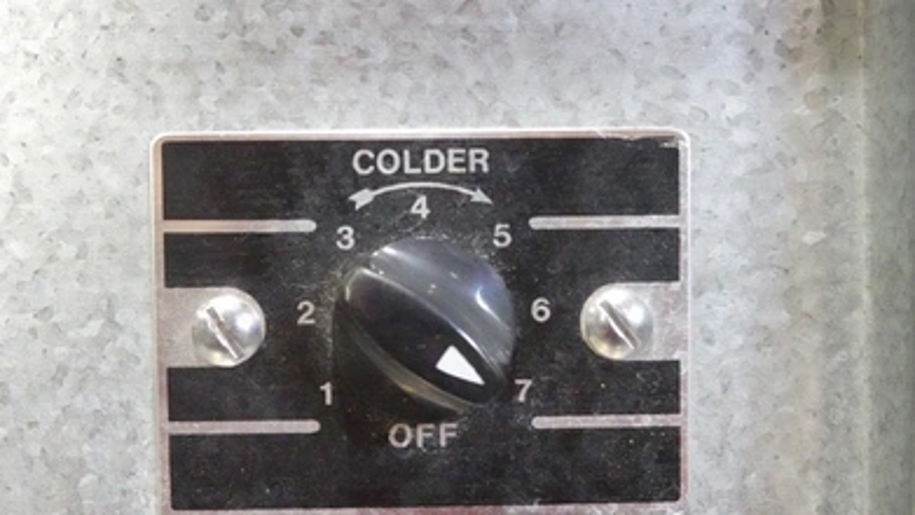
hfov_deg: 44.6
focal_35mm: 46
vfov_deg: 26.0
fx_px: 1116
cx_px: 463
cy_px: 293
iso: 6400
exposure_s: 1/40
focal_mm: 15.9
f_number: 9
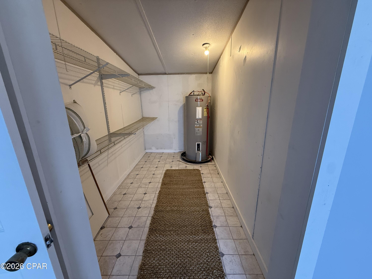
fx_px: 150
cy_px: 140
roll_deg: +0.7
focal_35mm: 14
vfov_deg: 85.7
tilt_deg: -13.2
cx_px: 186
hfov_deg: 102.1
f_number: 2.2
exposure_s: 1/60
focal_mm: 2.22
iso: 250
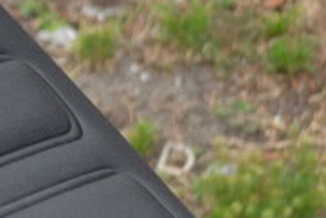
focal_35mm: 258
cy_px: -74
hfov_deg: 7.4
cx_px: -521
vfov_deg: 5.3
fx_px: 2338
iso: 125
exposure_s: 1/125
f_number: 4.2
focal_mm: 26
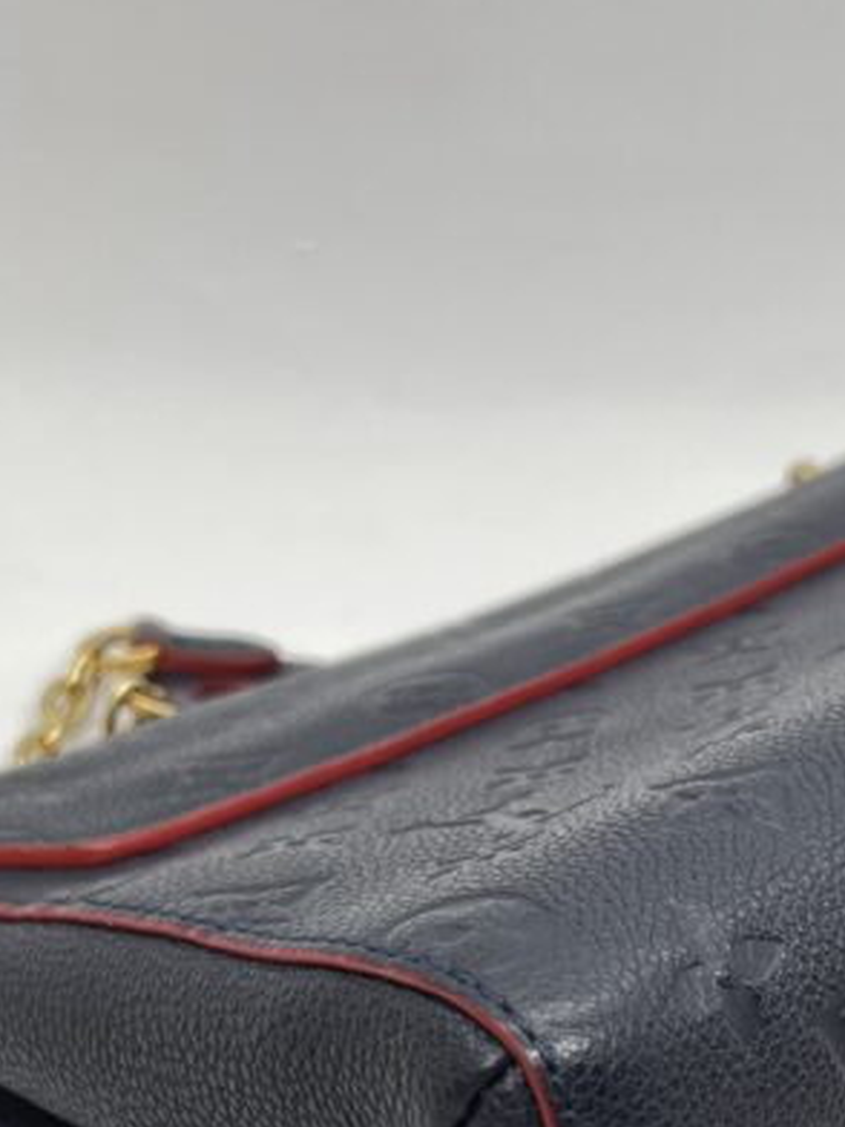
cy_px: 1041
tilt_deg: -40.4
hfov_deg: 21.5
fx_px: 2213
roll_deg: -14.3
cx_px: 618
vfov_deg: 27.4
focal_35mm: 68
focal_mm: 5.7
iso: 40
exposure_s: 1/100
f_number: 1.5
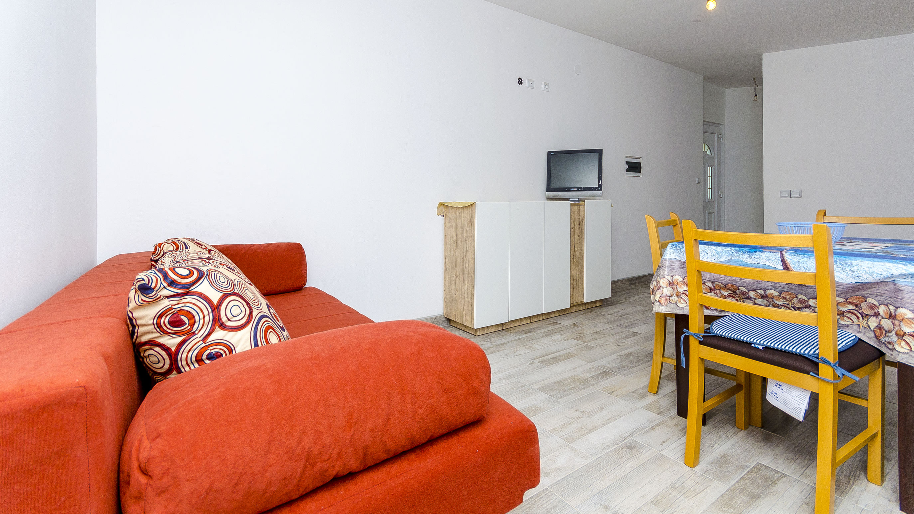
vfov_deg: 66.5
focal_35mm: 16
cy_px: 207
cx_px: 463
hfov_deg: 99.4
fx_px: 388
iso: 250
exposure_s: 1/200
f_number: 6.3
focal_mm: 10
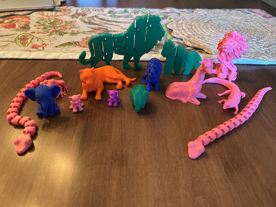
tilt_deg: -39.7
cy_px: 104
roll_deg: -0.9
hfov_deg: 67.3
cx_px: 138
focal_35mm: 26
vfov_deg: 53.1
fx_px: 207
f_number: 1.5
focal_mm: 5.7
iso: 400
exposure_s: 1/60
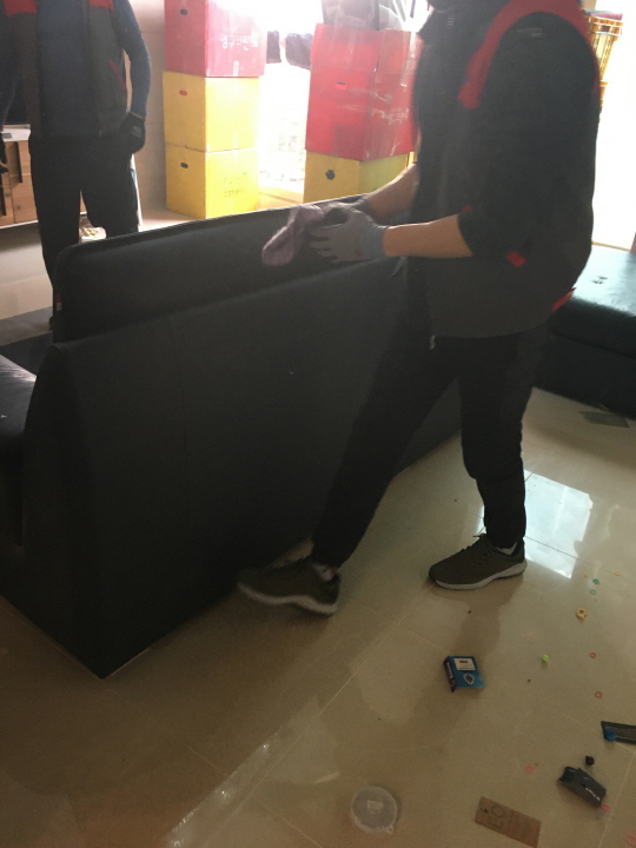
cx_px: 318
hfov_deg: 48.2
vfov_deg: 61.7
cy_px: 424
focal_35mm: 29
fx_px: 710
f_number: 2.2
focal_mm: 4.15
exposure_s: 1/30
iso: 125
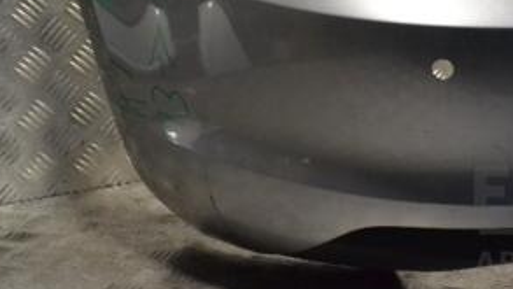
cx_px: 441
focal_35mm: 103
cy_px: -42
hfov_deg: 20.4
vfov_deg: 11.6
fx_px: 1401
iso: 3200
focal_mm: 32
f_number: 9
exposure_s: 1/320
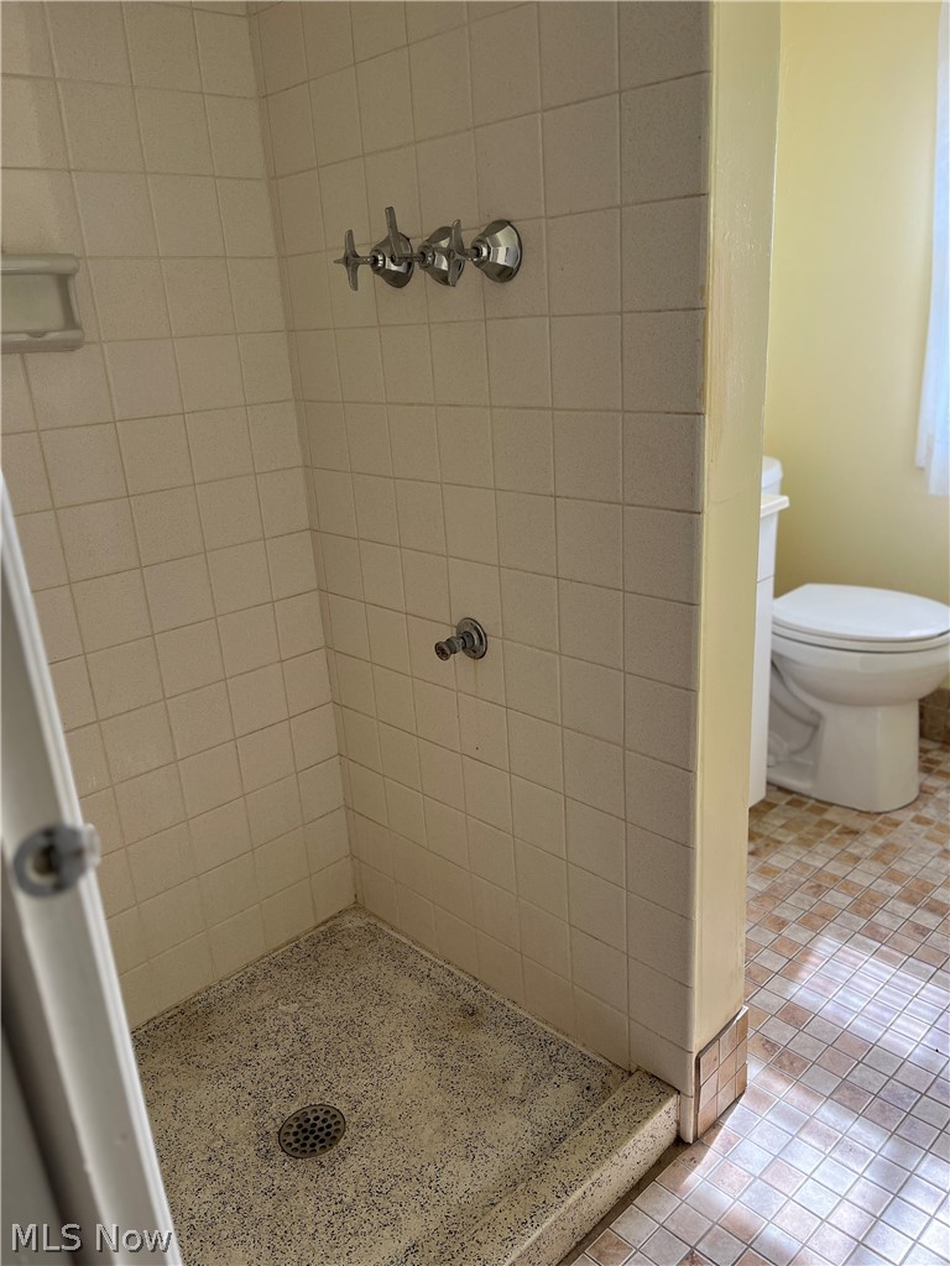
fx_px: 951
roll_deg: +3.1
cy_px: 633
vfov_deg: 67.3
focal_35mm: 26
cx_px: 475
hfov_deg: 53.1
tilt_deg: -17.5
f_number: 1.6
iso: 80
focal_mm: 5.1
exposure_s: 1/121
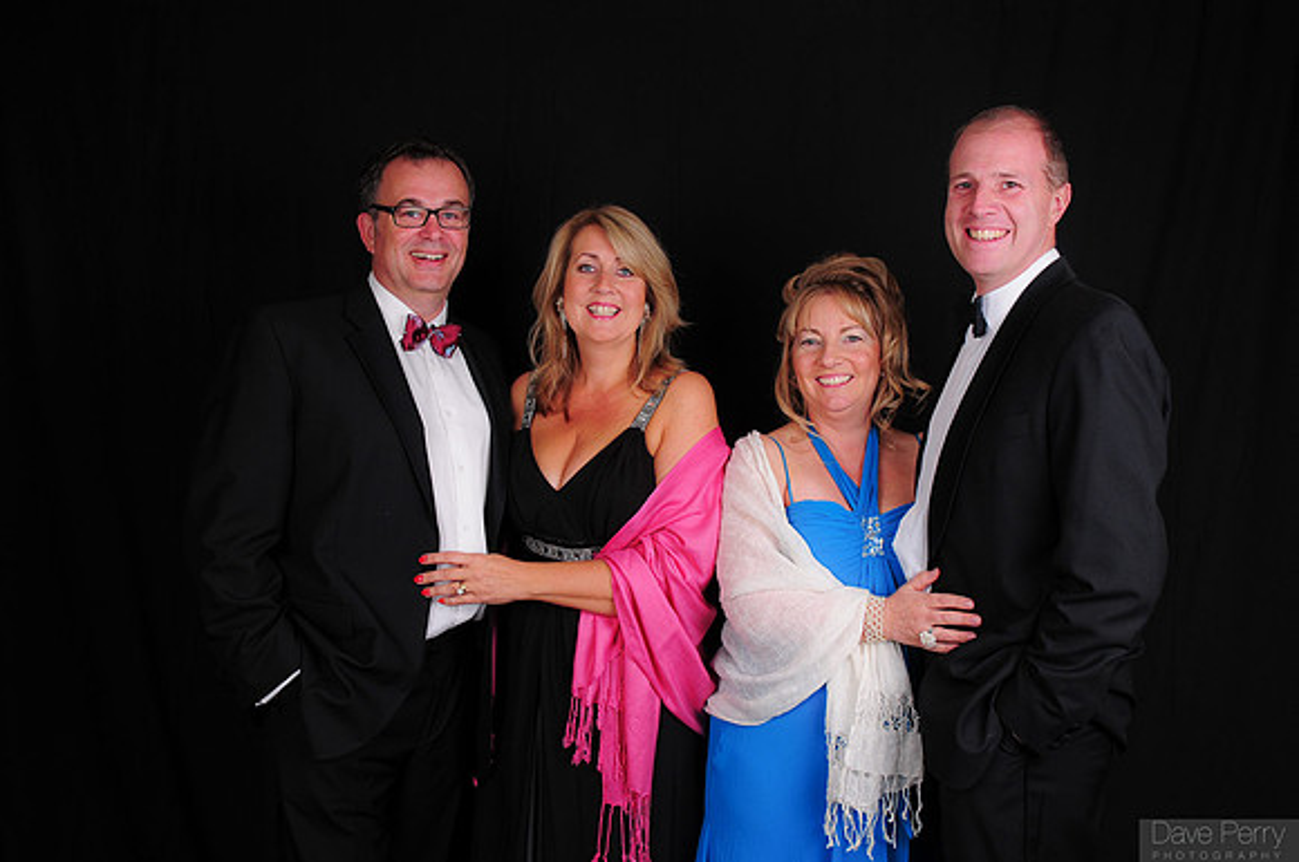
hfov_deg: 51.3
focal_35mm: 38
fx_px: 1351
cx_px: 650
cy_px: 431
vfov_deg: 35.4
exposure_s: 1/125
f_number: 8
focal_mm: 25
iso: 200
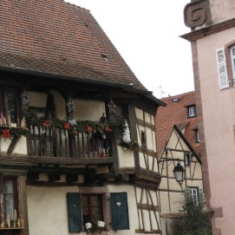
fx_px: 722
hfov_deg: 18.2
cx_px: 20
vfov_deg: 18.5
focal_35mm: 94
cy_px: 113
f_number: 4
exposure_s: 1/60
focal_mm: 8.1
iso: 100
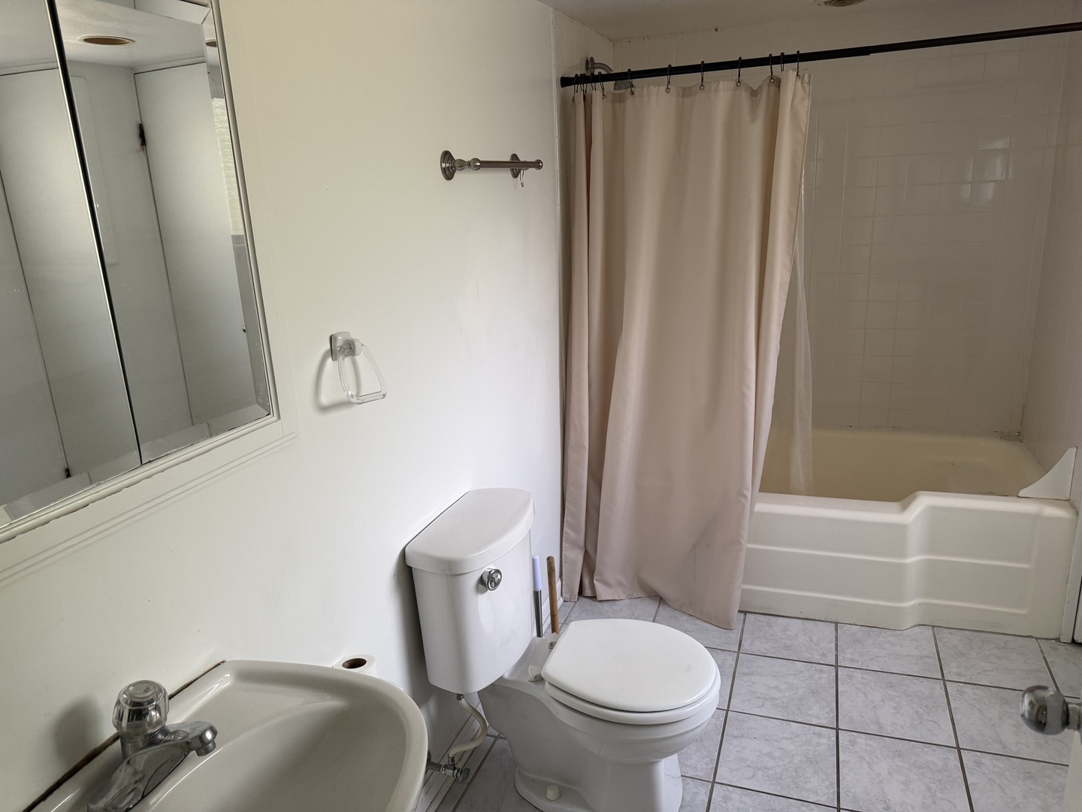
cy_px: 406
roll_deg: +2.9
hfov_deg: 71.6
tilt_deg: -14.9
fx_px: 750
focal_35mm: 24
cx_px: 541
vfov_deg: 56.8
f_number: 1.78
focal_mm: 6.76
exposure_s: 1/89
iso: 200
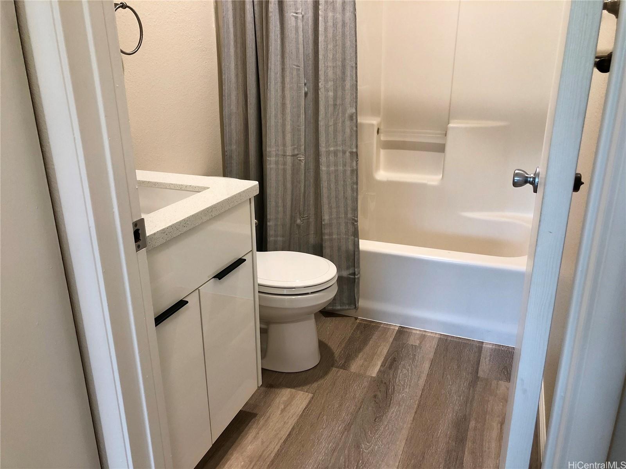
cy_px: 234
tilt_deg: -19.1
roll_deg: +1.5
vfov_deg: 49.7
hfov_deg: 63.4
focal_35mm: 28
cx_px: 313
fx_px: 506
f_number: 1.8
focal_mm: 4
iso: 40
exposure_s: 1/20
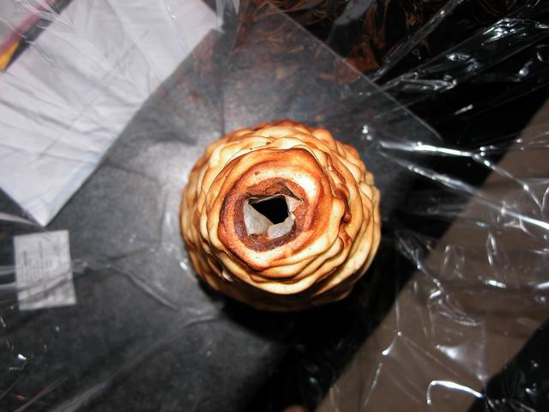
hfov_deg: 35.5
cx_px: 274
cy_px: 206
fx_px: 856
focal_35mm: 54
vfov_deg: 27.0
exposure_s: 1/60
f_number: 3.1
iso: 100
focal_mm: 13.7
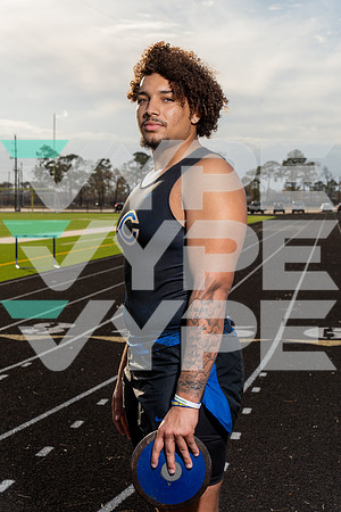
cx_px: 170
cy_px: 256
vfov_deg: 30.1
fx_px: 952
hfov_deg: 20.3
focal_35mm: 67
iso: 160
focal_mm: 67
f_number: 10
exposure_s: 1/250
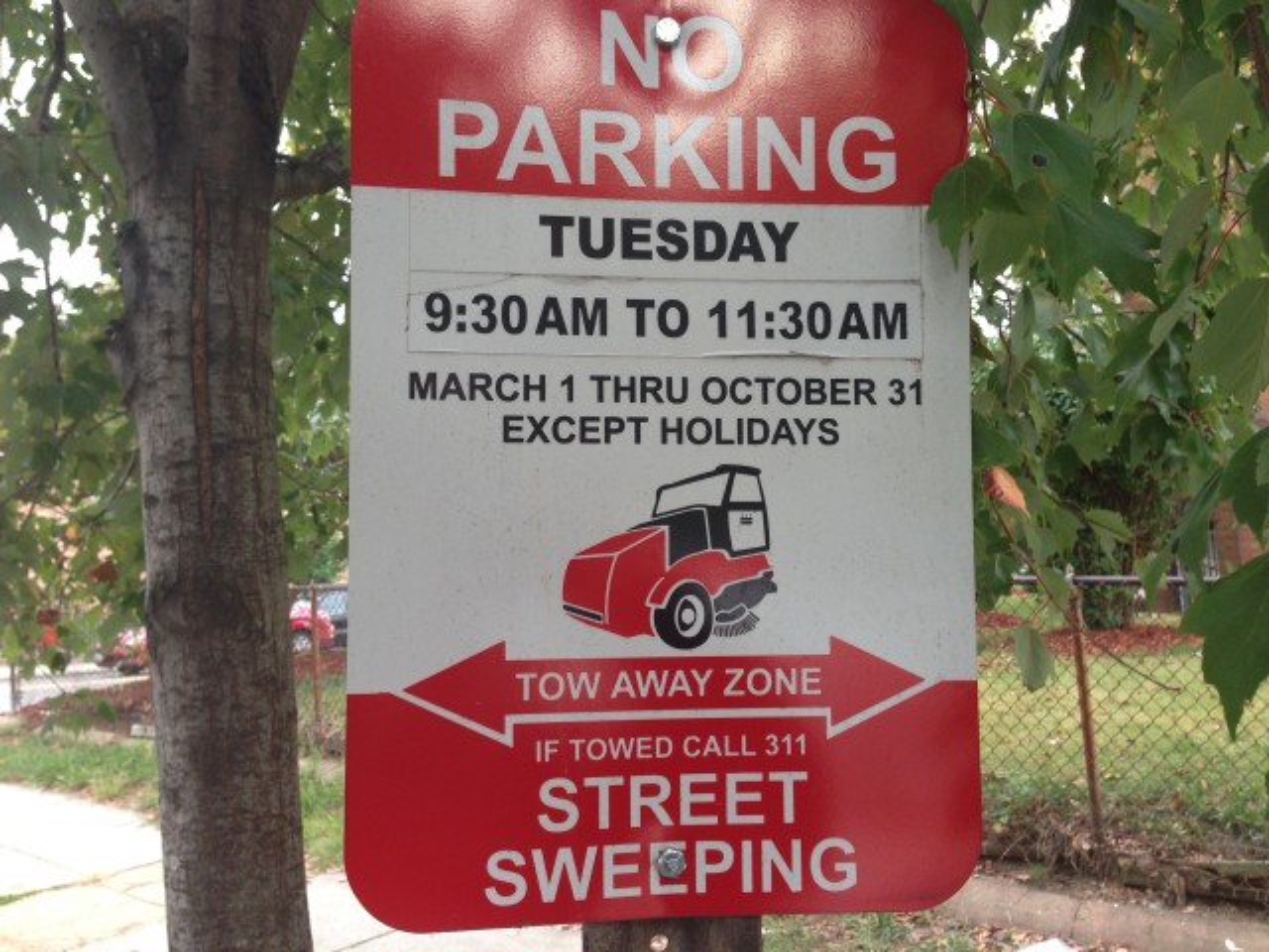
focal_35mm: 33
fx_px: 1210
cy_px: 476
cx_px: 634
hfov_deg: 55.4
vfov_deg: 42.9
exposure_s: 1/40
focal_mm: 4.12
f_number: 2.4
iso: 50
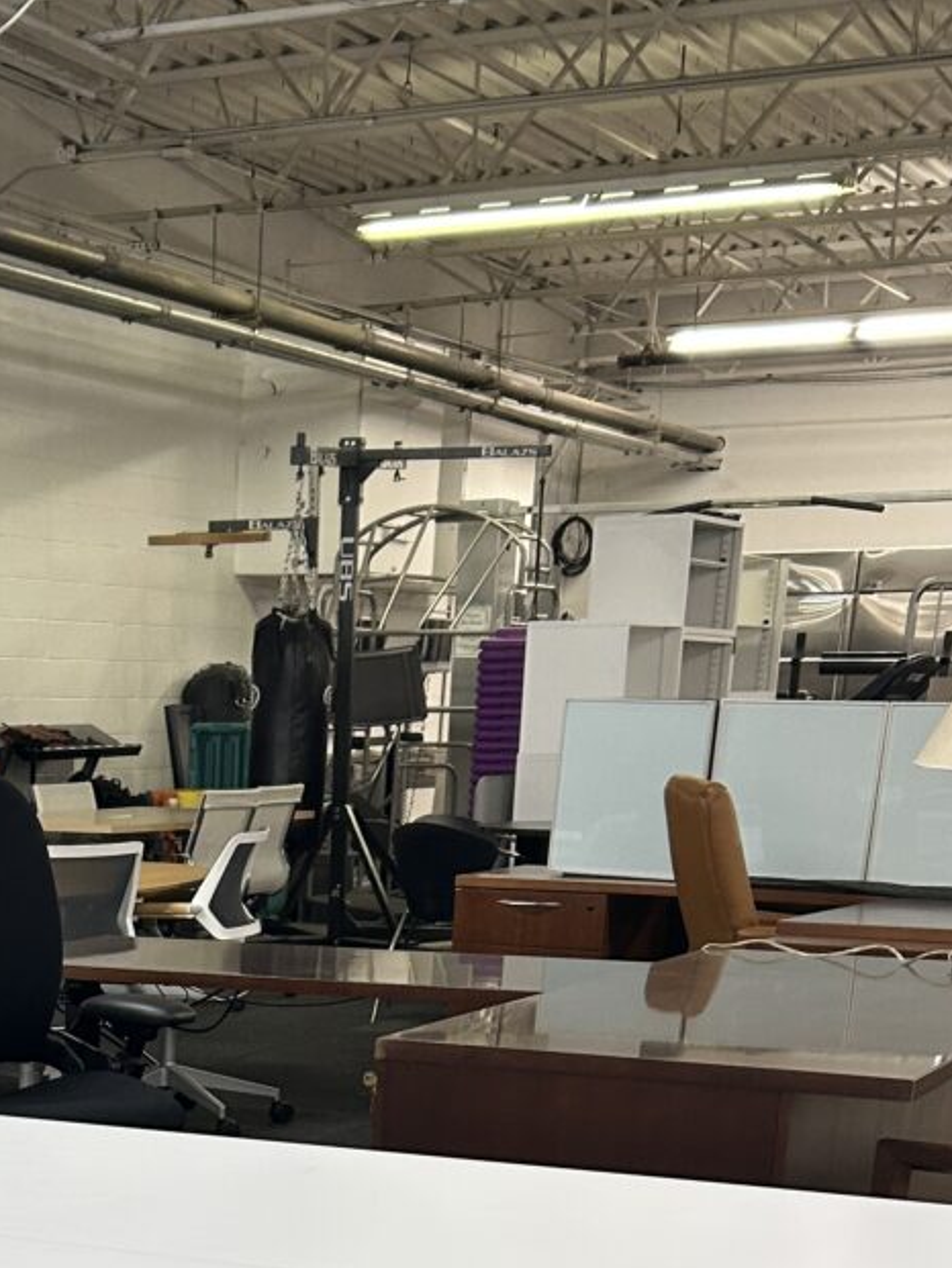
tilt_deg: -20.2
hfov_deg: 21.1
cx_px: -39
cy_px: 1599
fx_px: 2456
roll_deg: -0.3
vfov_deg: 25.4
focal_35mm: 67
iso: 125
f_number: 1.5
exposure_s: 1/60
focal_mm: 5.7
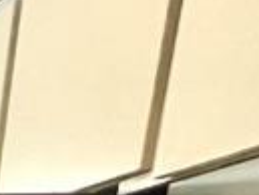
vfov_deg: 10.2
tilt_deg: -14.0
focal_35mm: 103
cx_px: -542
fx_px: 771
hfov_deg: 11.0
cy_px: 595
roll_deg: +0.1
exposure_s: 1/120
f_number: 1.8
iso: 250
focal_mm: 1.57
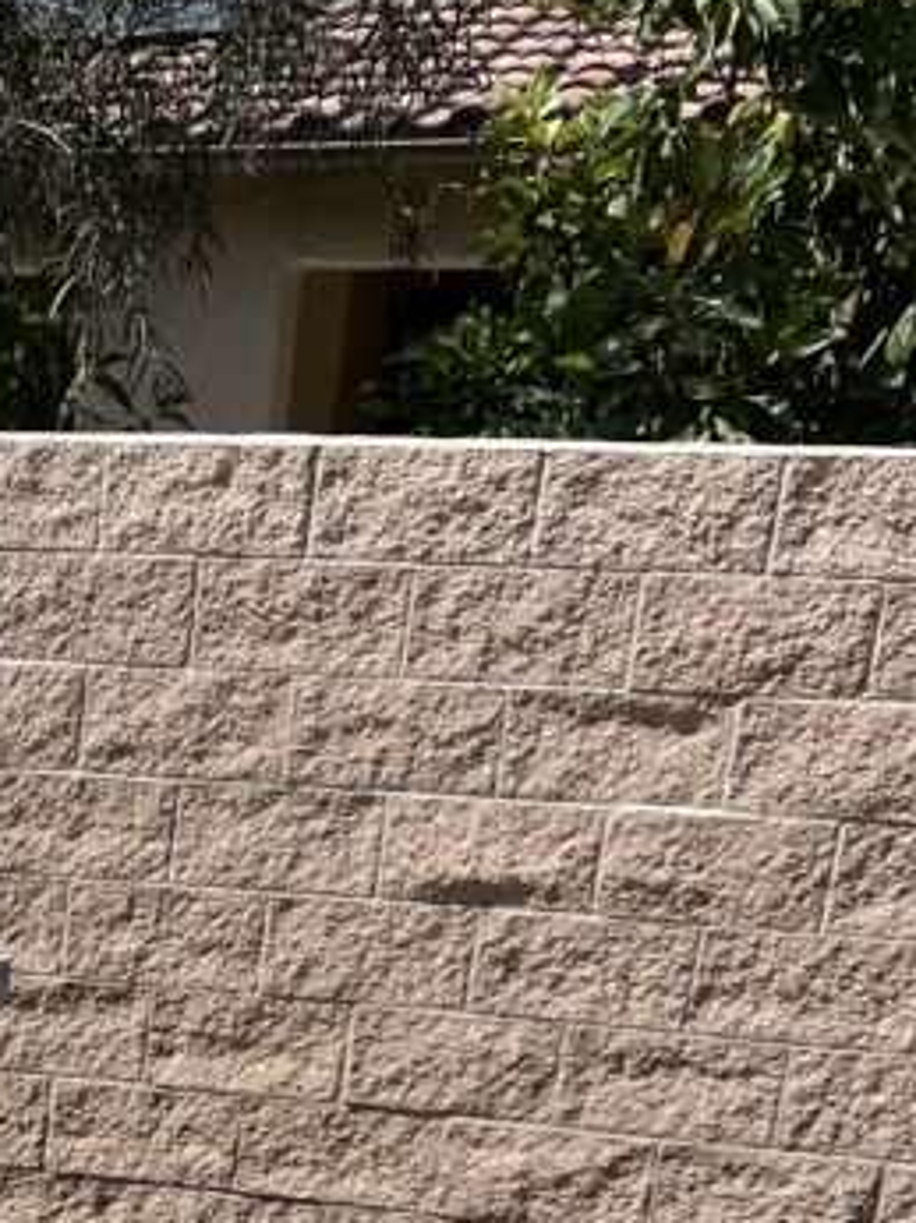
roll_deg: +0.1
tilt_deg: -25.0
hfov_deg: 17.5
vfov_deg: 22.3
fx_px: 2720
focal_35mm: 77
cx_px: -382
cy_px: 1647
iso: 50
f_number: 1.5
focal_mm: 5.7
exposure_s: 1/4444
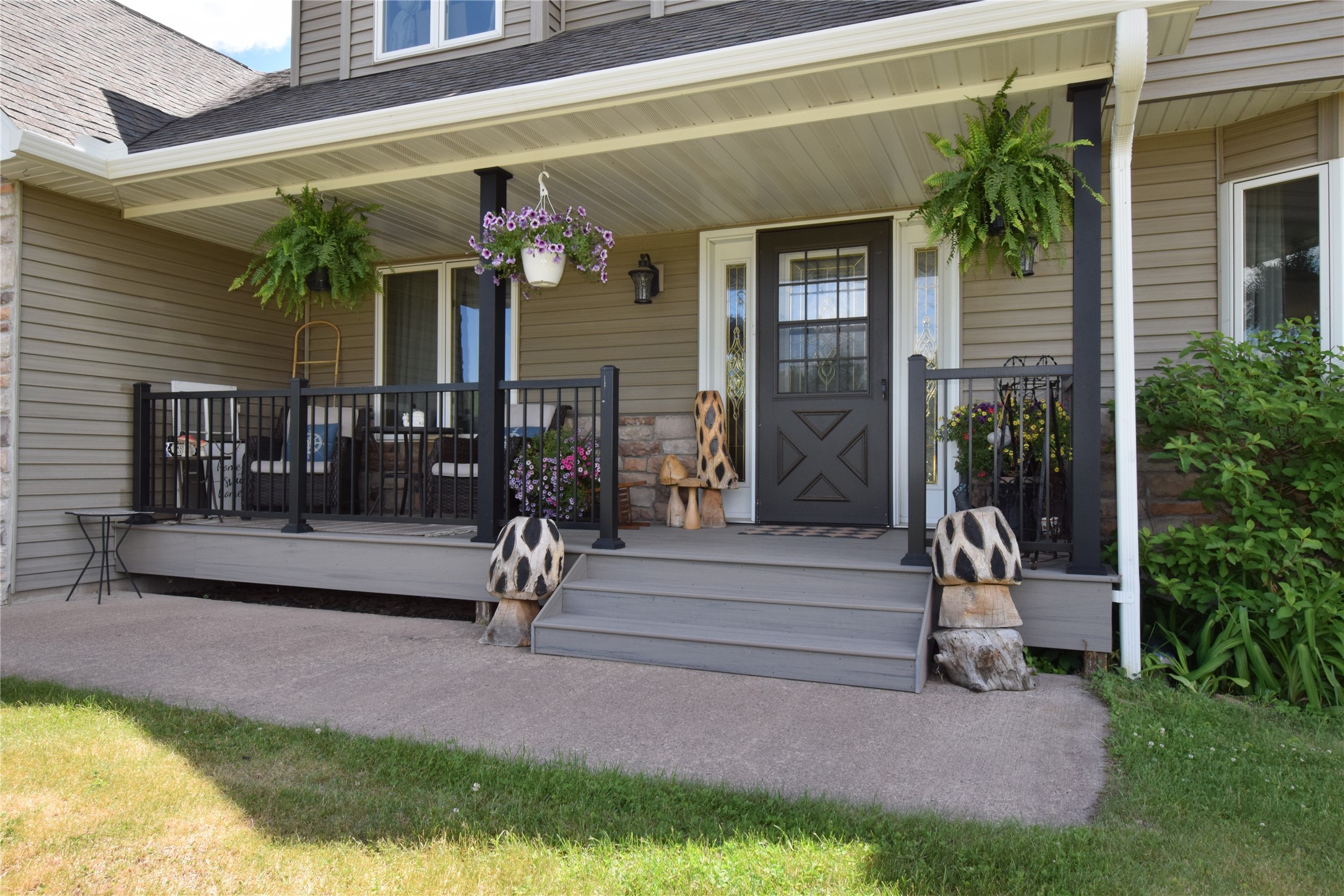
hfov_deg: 77.3
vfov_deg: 56.1
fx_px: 840
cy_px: 448
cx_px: 672
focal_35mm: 22
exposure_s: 1/125
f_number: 16
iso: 320
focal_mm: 15
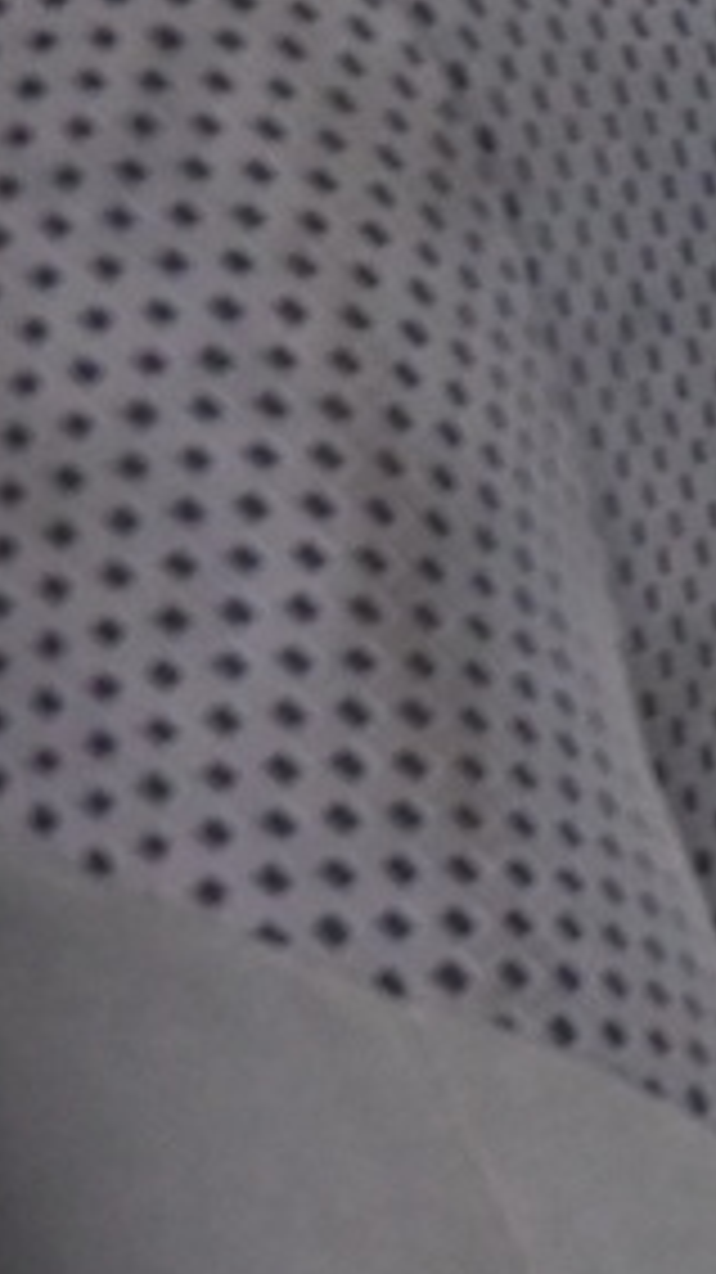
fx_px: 4865
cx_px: 2814
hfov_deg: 6.7
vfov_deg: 14.7
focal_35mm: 144
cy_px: 1238
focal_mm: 16
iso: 1250
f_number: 3.5
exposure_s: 1/25
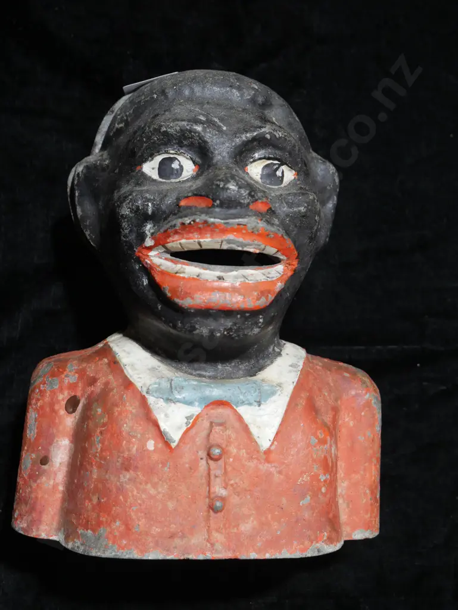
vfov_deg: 32.2
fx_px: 1058
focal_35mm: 60
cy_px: 305
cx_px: 229
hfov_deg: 24.4
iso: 800
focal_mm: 30
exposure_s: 1/60
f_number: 5.4
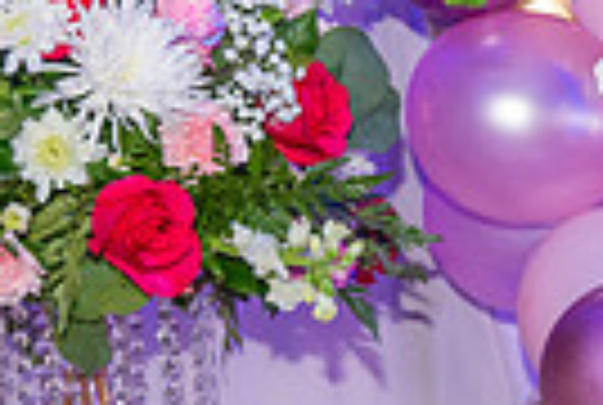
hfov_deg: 11.2
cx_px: 1273
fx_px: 2736
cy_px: 697
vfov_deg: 8.2
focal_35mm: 163
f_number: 4.5
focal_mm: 36
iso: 1000
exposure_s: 1/125
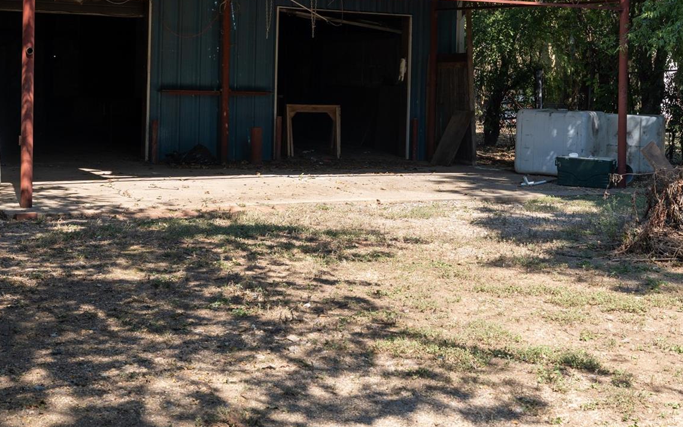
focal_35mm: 64
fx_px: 1191
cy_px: 113
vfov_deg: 20.2
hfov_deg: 32.0
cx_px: 380
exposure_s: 1/320
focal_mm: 35
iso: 250
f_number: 6.3
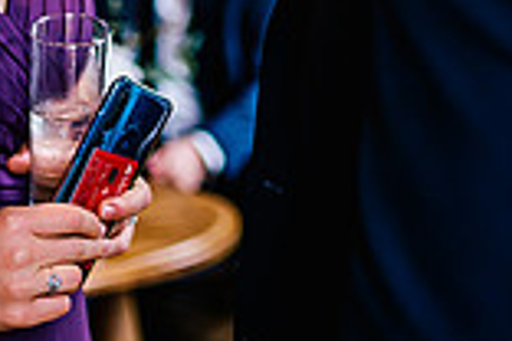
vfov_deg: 10.1
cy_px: -218
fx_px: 1849
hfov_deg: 15.6
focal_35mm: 130
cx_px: 92
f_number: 1.6
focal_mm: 35
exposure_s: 1/250
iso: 200
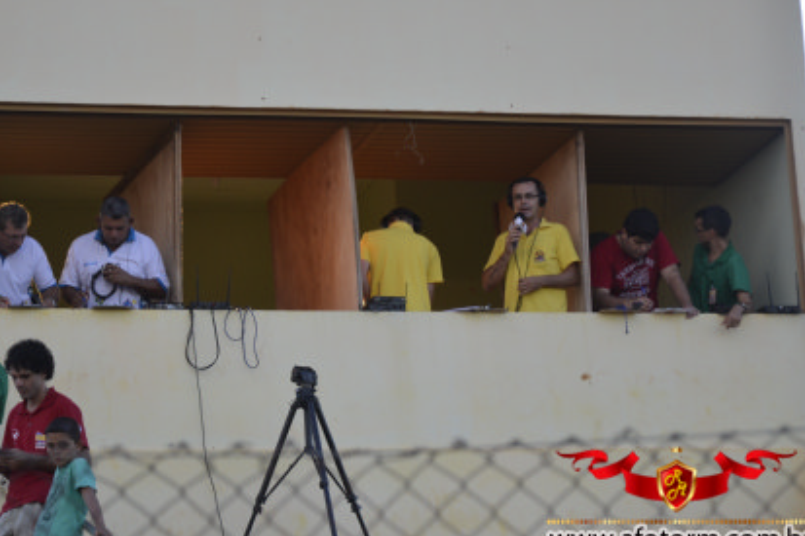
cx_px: 343
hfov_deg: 11.9
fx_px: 3858
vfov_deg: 7.9
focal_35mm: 173
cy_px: 256
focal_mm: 95
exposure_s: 1/200
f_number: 5.6
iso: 400
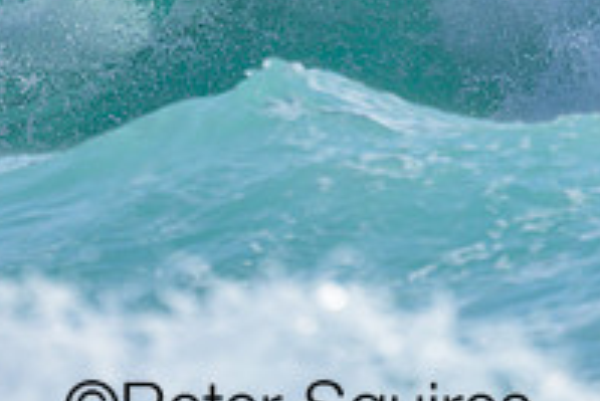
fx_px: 38927
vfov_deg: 0.6
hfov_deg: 0.9
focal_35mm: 2334
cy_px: -92
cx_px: 298
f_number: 6.3
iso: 250
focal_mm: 800
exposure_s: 1/2000
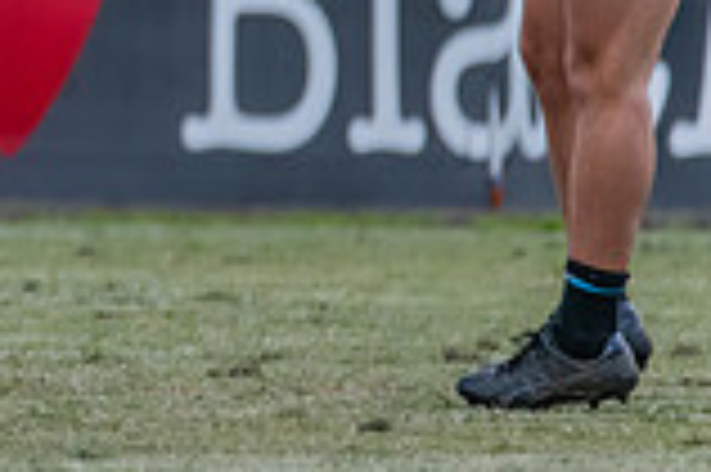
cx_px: -705
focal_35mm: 1896
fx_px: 37407
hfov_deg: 1.1
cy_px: -122
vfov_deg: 0.7
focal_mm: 460
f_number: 6.3
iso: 2200
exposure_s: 1/1600
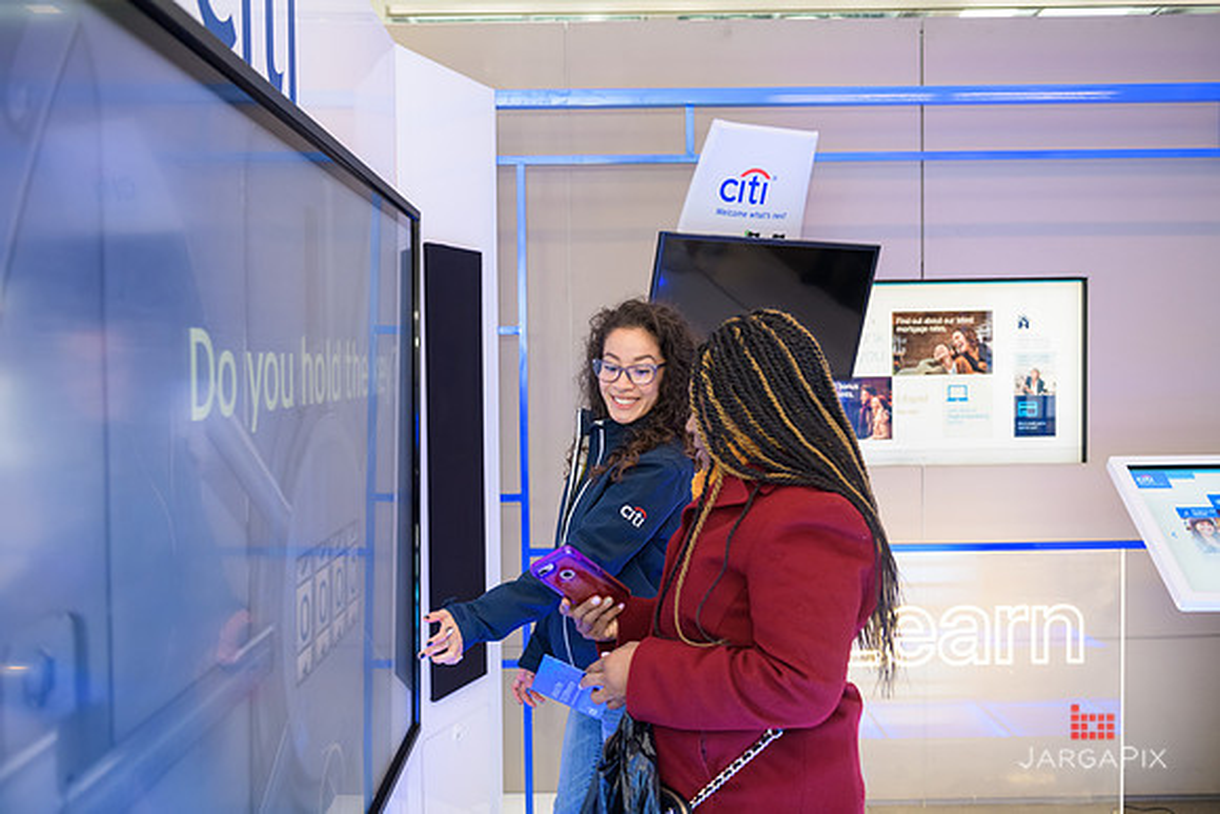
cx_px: 610
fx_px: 1152
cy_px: 407
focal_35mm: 34
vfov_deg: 38.9
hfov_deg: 55.8
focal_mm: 34
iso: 1000
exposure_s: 1/125
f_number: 3.2
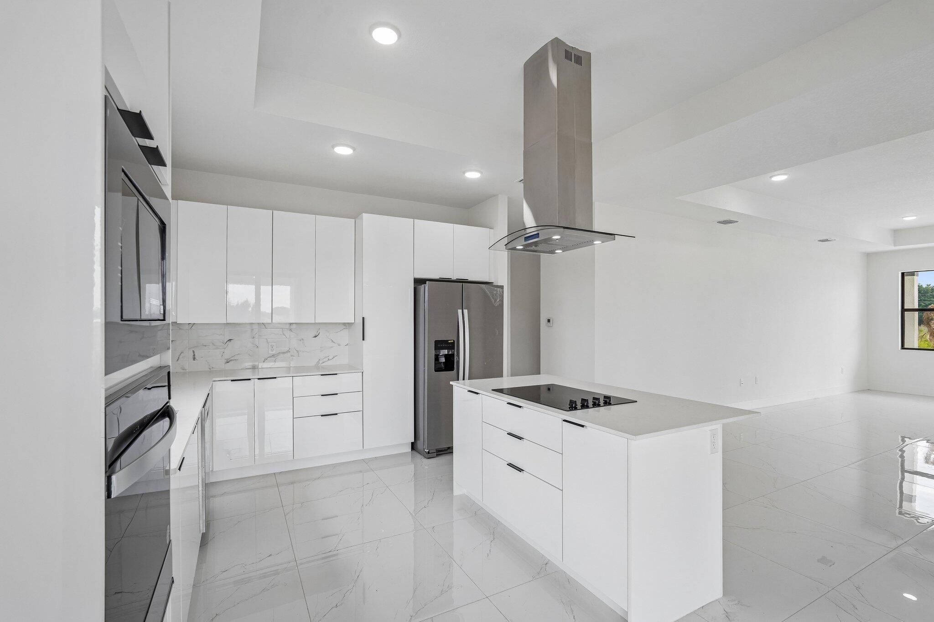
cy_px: 311
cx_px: 467
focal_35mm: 16
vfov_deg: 72.0
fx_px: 428
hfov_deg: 95.0
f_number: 8
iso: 400
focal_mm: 16.5
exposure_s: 1/125
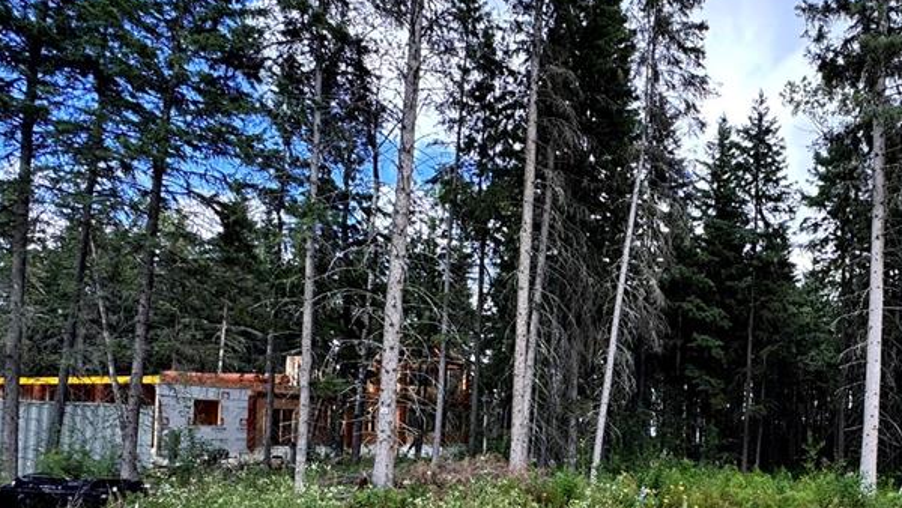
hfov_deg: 67.0
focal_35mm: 26
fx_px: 622
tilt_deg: +2.3
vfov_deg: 42.3
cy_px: 411
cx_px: 686
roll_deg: -1.1
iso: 40
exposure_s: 1/162
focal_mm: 2.22
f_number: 2.2
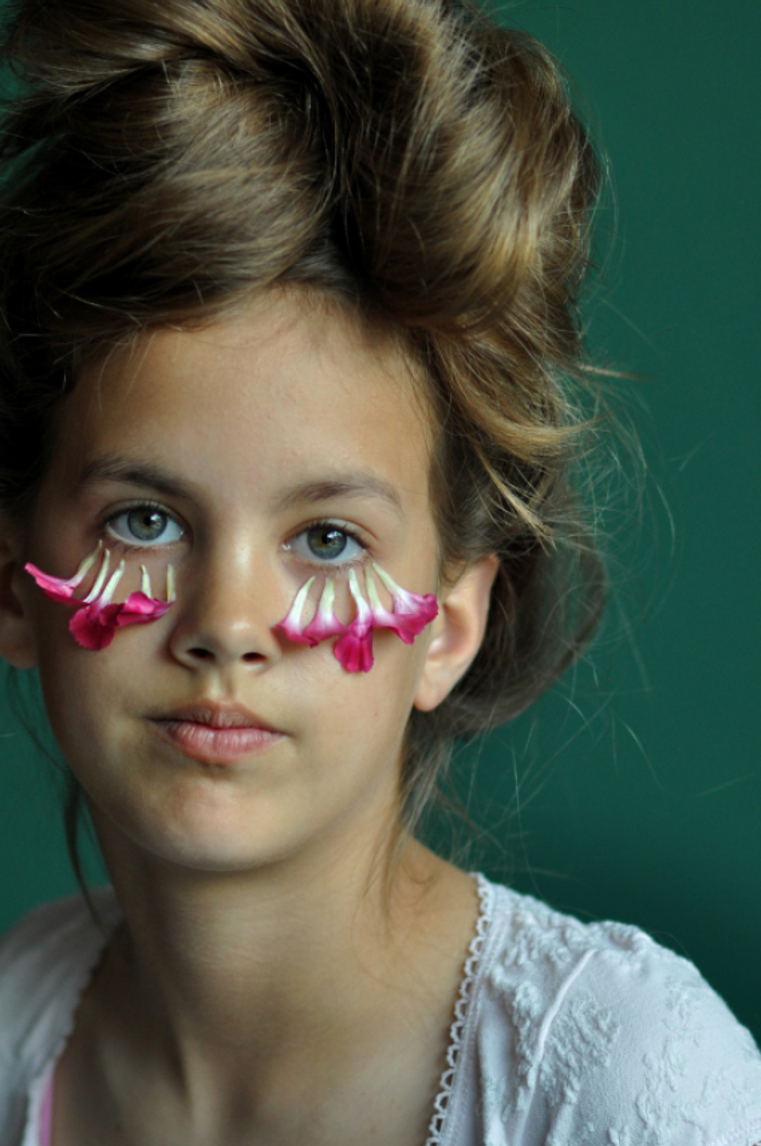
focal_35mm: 180
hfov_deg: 7.6
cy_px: 556
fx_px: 5712
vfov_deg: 11.5
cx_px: 252
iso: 320
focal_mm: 85
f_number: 1.8
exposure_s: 1/400
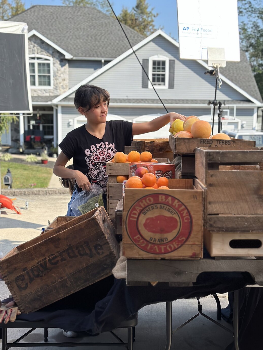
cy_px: 196
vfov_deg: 34.3
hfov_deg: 26.1
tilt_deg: -8.4
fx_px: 567
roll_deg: -1.5
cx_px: 148
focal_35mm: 56
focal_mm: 6.86
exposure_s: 1/4184
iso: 80
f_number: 1.78
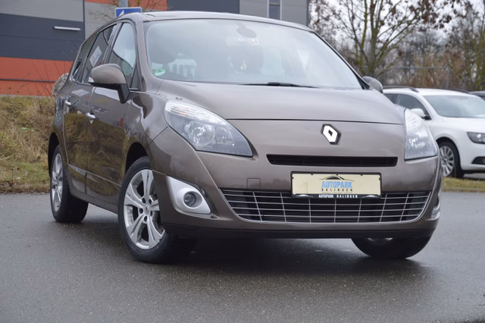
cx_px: 242
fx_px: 1171
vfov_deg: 15.7
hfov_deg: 23.4
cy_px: 162
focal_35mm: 87
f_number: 5
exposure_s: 1/40
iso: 100
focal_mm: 58
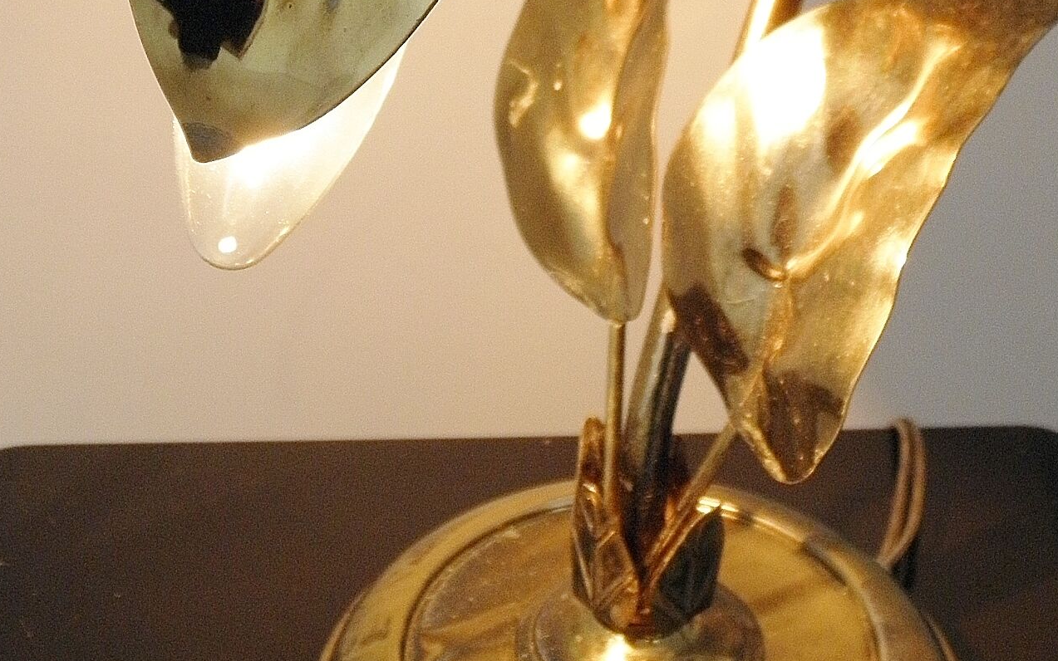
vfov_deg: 15.6
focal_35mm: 81
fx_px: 2336
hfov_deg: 25.5
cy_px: -90
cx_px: 549
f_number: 3.7
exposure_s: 1/40
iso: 200
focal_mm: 6.8
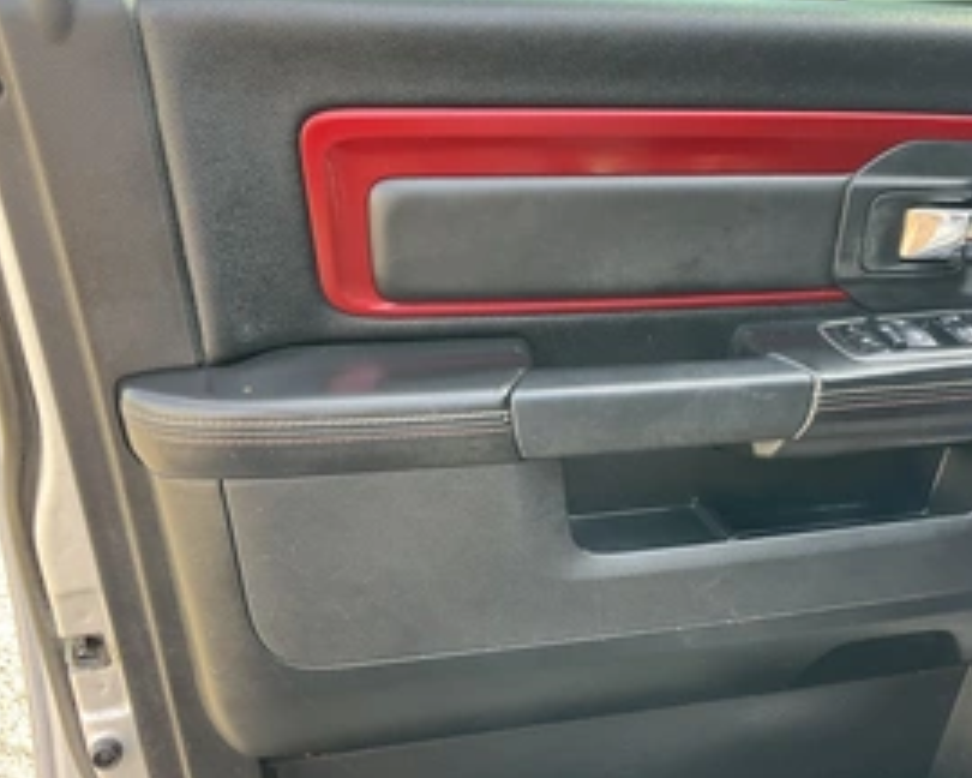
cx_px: 590
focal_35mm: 42
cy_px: 486
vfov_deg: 35.5
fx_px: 1208
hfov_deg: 43.6
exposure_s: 1/122
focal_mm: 3
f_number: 1.8
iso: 64
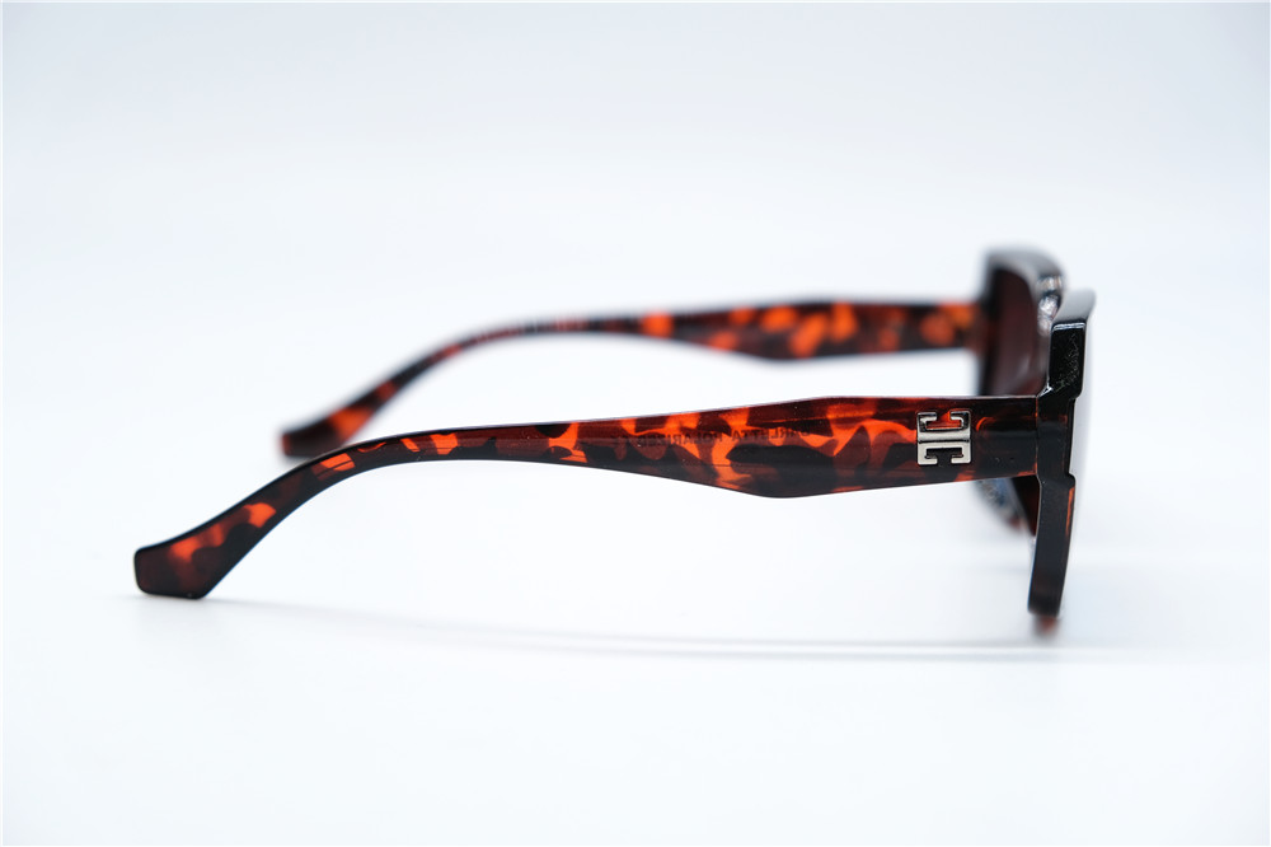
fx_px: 2259
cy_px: 424
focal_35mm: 64
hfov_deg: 31.4
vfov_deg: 21.2
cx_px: 636
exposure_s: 1/150
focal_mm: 42.5
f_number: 4.5
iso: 160
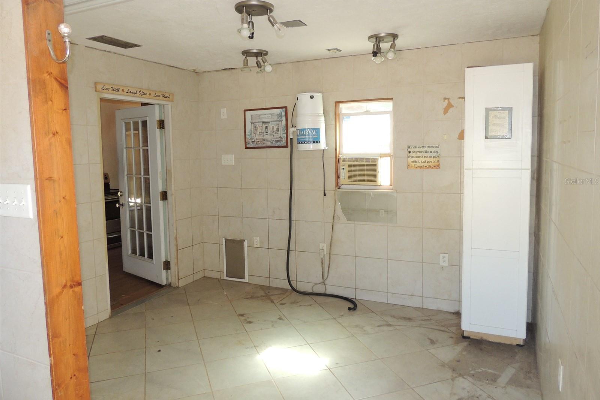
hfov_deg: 71.5
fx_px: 417
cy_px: 181
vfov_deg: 51.2
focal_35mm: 25
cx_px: 300
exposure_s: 1/40
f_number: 3
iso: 280
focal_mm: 4.3
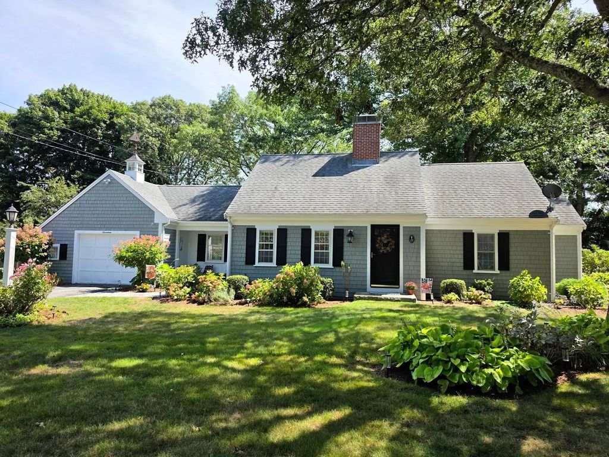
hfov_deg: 73.9
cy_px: 228
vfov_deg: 58.9
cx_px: 304
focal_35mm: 23
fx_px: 405
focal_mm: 6.5
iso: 64
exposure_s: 1/4538
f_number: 1.4
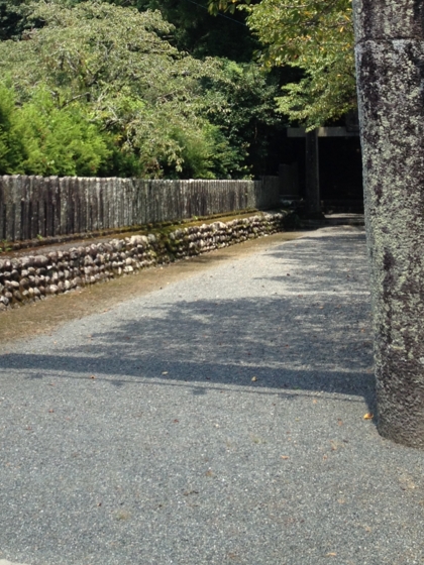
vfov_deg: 29.0
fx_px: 1045
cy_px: 54
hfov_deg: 22.8
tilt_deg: +7.1
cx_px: 133
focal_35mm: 64
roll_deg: +0.3
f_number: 2.4
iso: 50
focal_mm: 4.28
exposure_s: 1/657
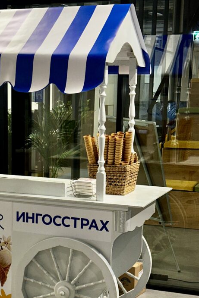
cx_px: 34
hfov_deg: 18.2
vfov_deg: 27.2
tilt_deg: -10.2
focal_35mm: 74
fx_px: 613
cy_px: 194
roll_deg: -0.8
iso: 50
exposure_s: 1/17
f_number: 1.78
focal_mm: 6.86
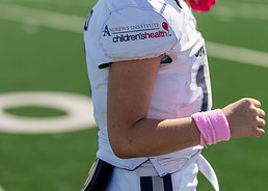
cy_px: 36
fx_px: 898
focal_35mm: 118
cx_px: 103
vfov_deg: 12.1
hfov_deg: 17.0
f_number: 1.2
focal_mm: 50
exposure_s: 1/10000
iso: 100
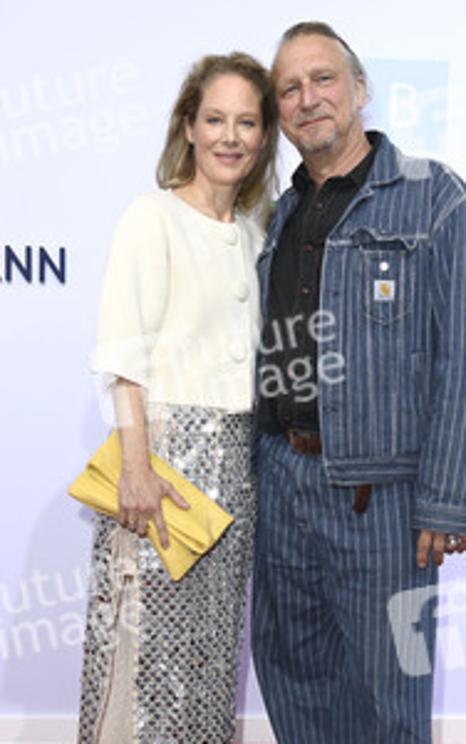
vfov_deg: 35.3
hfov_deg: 22.7
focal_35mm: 57
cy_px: 494
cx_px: 290
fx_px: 1156
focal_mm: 42
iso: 400
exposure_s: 1/250
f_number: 6.3
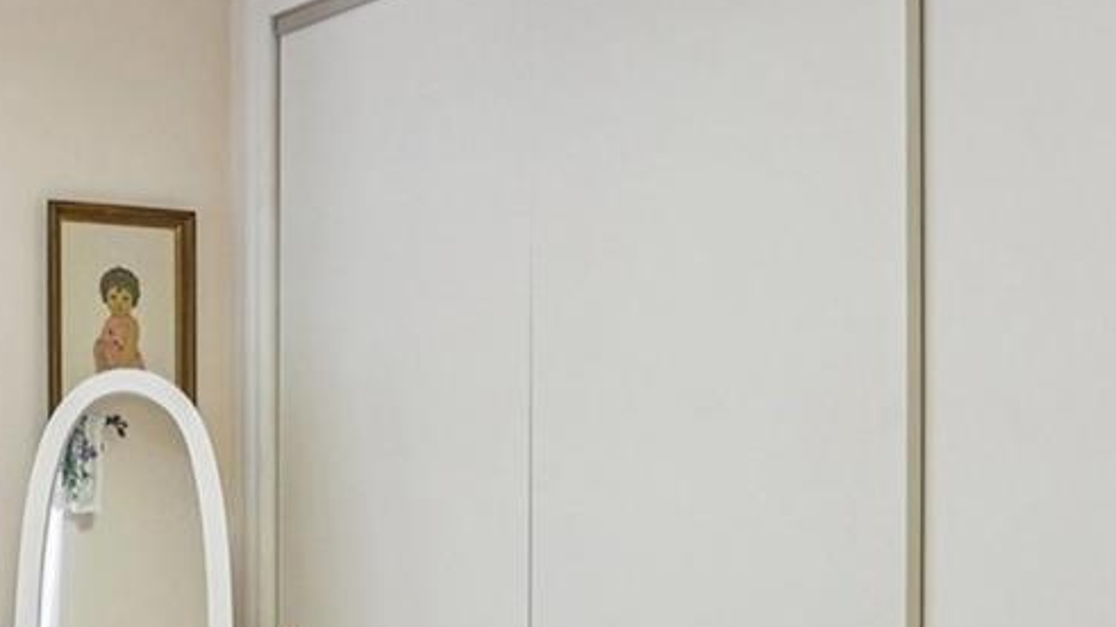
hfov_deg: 32.3
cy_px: 509
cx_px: -70
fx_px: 1716
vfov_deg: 20.5
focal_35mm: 58
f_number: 9
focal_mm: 17
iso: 400
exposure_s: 1/25
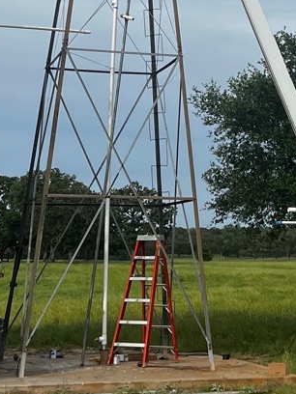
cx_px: 229
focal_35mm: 102
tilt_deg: +12.2
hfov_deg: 14.4
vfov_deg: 18.8
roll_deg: +0.3
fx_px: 1163
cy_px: 7
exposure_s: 1/4274
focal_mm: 5.7
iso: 50
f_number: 1.5
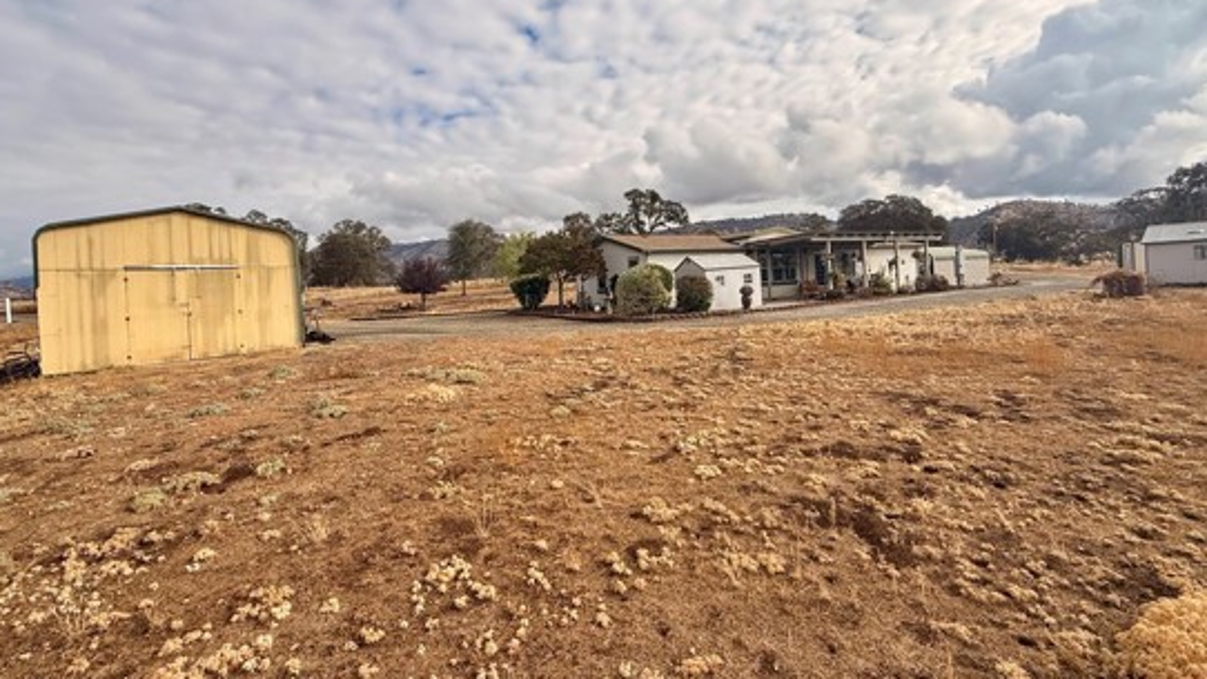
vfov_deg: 60.7
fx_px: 576
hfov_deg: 92.6
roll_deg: +2.5
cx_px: 615
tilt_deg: +0.3
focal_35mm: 18
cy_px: 287
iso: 50
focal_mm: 2.22
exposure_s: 1/2976
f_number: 2.2
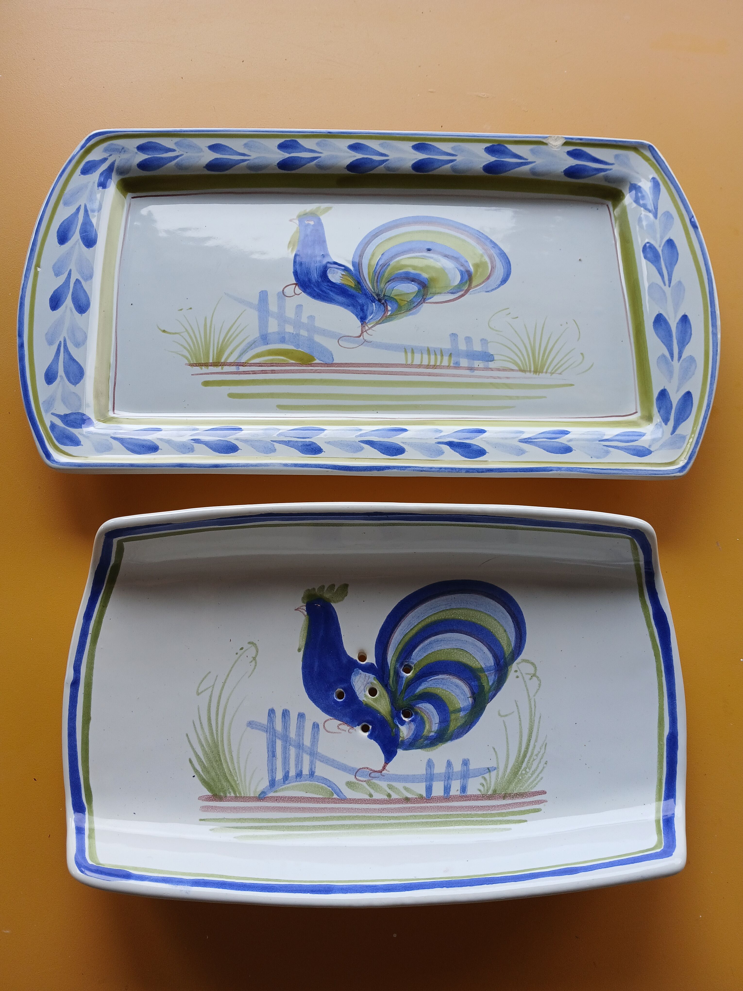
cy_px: 496
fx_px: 744
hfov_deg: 53.1
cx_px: 372
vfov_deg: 67.3
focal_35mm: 26
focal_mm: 3.98
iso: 32
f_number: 1.8
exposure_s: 1/100
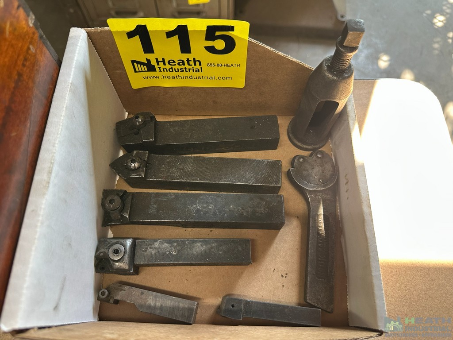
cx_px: 226
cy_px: 170
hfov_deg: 71.6
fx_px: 314
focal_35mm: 24
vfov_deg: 56.8
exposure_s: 1/121
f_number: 1.78
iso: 160
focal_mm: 6.86
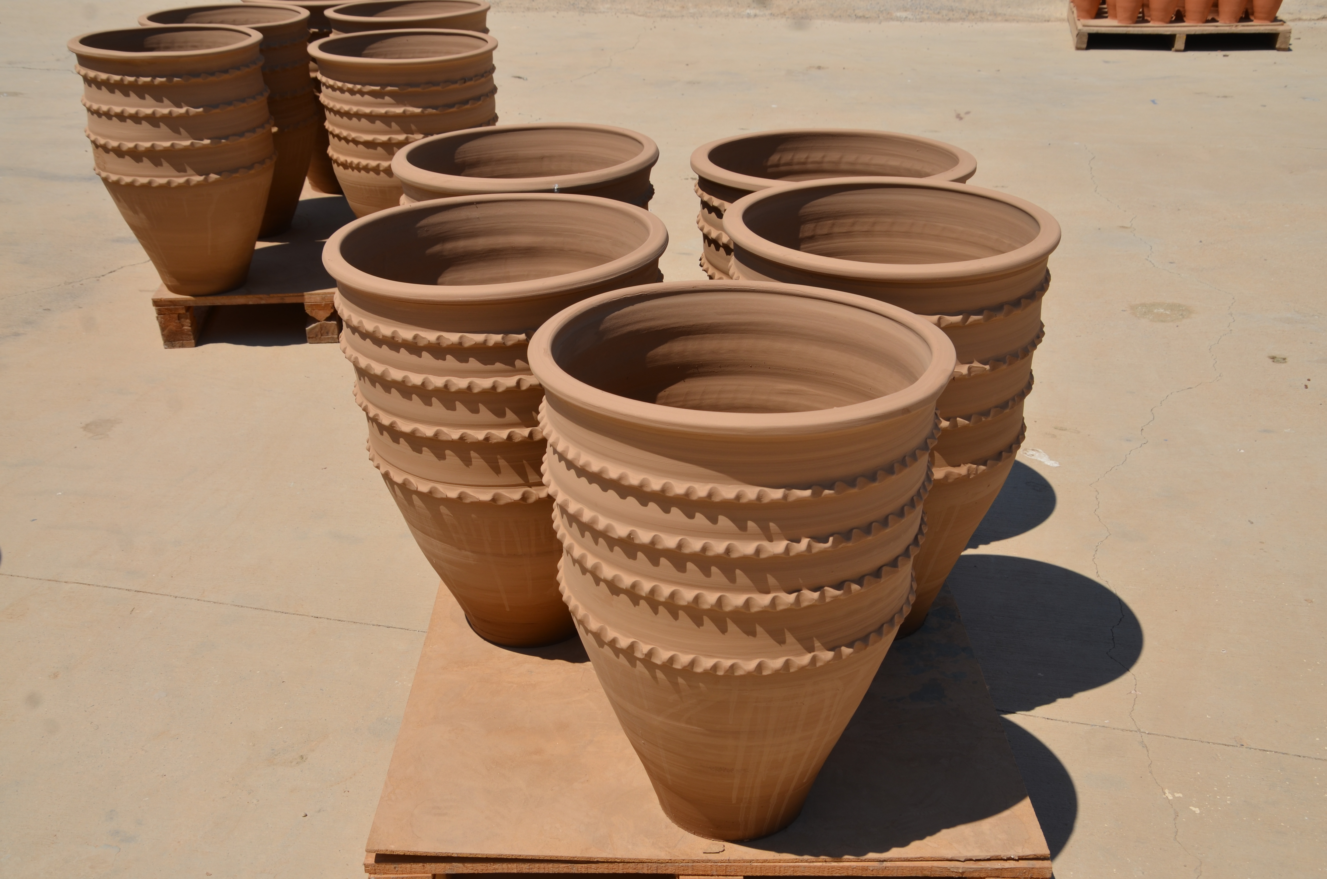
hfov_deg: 49.6
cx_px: 664
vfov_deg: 34.1
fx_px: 1435
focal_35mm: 39
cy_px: 440
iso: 100
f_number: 10
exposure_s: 1/400
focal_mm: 26
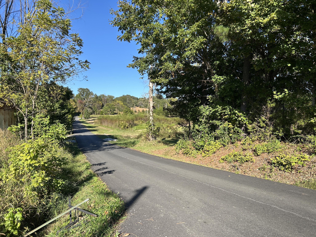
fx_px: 237
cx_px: 158
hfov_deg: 67.3
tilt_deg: +0.7
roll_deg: -0.3
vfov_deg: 53.1
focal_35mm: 26
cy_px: 118
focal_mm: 5.7
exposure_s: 1/2045
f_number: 1.5
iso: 50
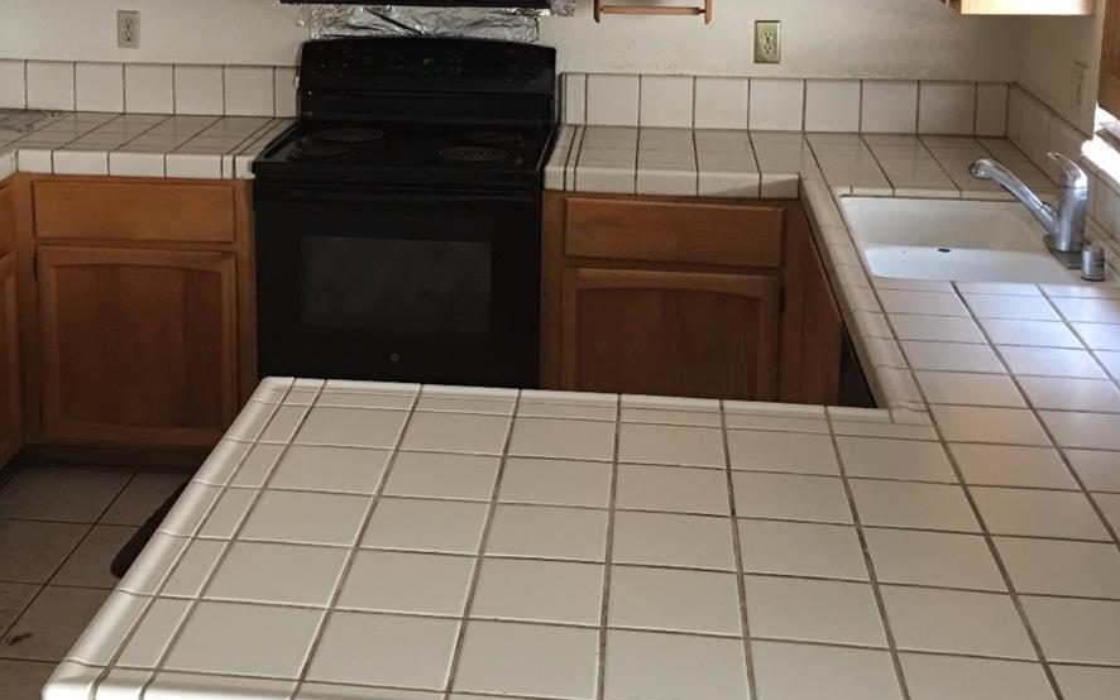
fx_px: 1587
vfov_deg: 24.3
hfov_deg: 38.7
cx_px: 441
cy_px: 102
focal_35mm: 52
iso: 80
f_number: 2.2
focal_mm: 4.15
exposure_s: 1/15
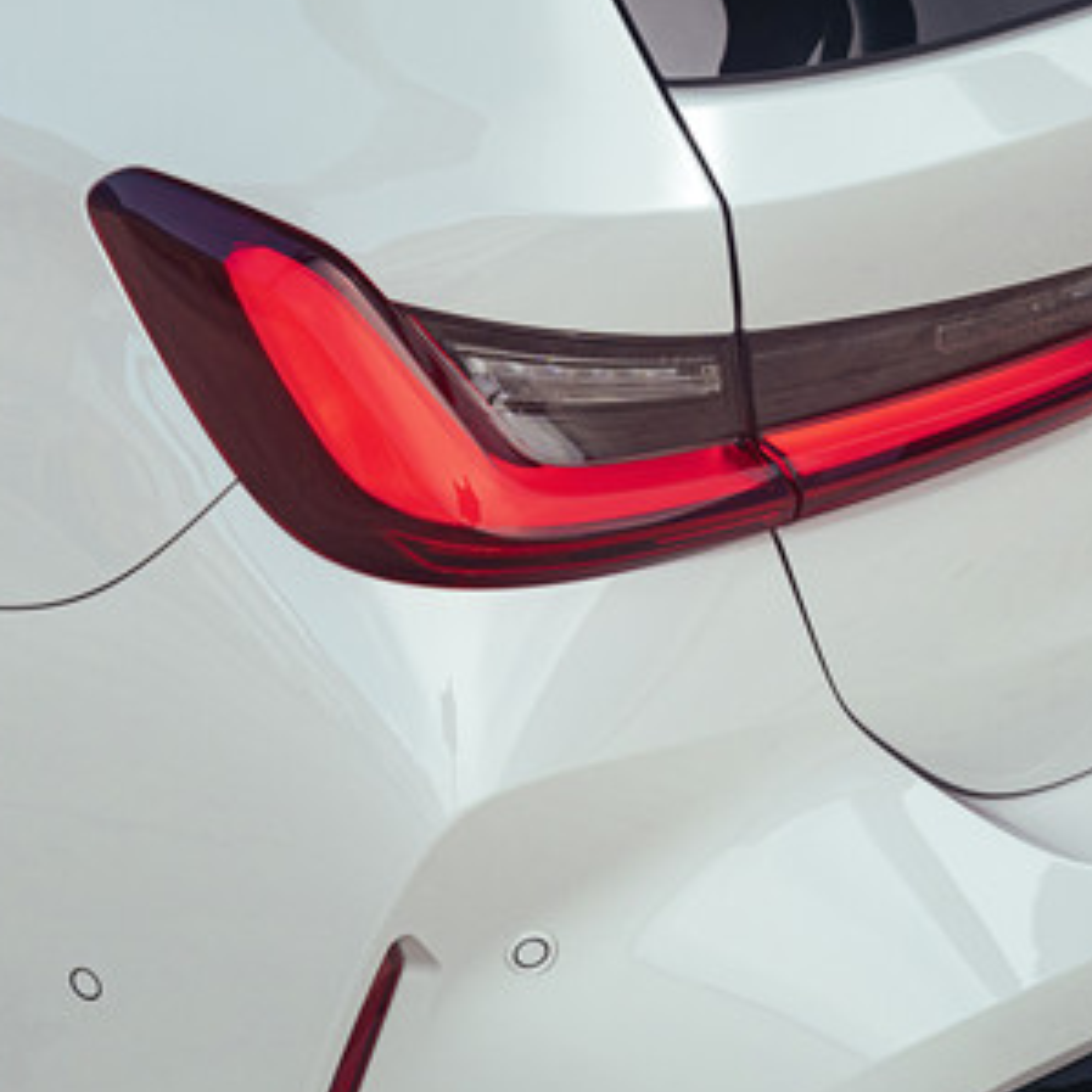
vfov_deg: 3.8
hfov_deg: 3.8
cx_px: 734
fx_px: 16453
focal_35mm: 461
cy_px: 88
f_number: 5
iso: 320
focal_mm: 135
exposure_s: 1/400
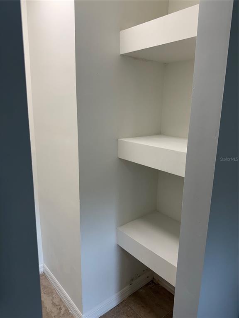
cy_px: 159
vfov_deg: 71.6
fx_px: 221
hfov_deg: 56.8
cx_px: 120
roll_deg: -1.3
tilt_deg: -14.2
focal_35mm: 24
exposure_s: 1/120
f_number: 1.78
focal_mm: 6.76
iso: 100
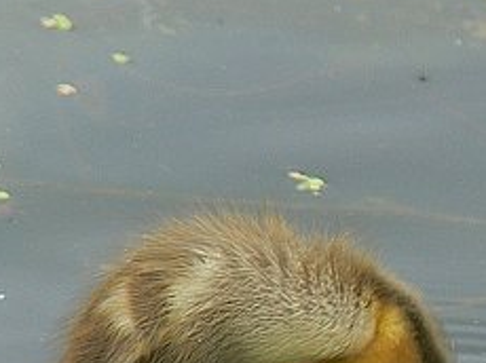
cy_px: 148
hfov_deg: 2.4
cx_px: 530
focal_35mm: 812
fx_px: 11388
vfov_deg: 1.8
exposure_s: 1/100
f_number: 4
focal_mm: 60.5
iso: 80
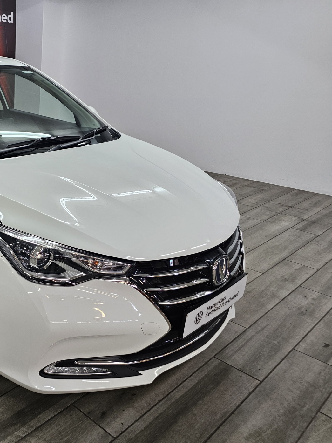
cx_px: 16
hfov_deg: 39.0
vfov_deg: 55.4
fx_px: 422
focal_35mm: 33
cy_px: 217
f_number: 1.7
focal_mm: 6.3
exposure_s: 1/100
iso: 200
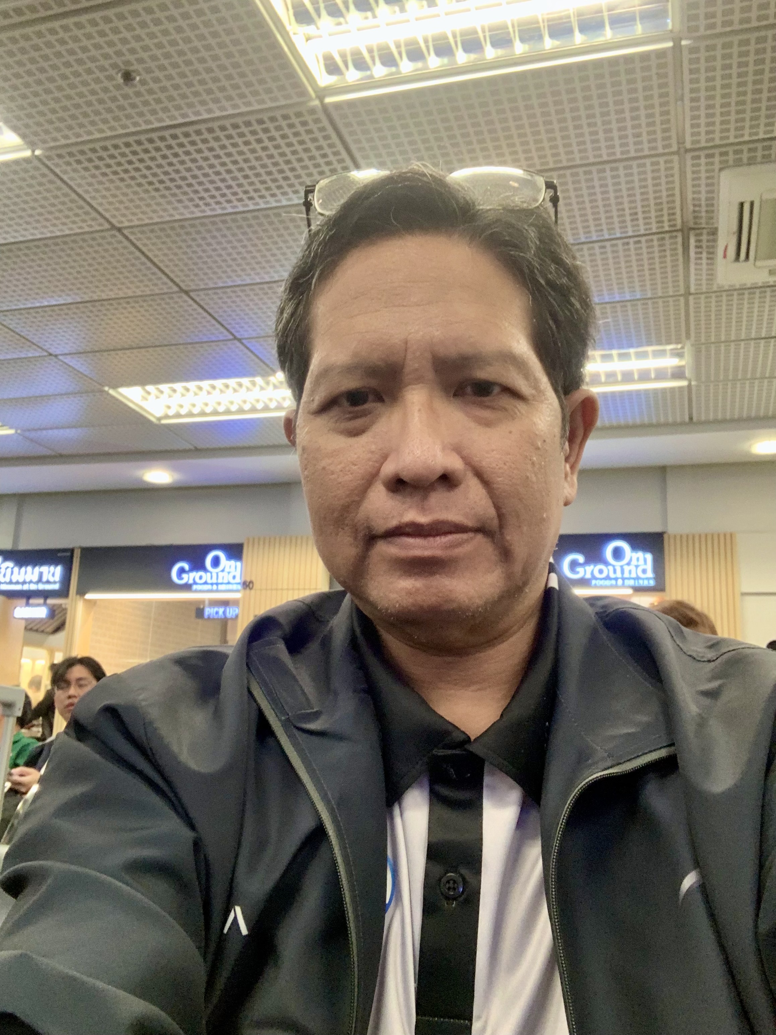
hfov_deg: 44.2
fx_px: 956
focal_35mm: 32
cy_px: 518
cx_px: 388
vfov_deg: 56.8
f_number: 2.2
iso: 250
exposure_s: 1/33
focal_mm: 2.87
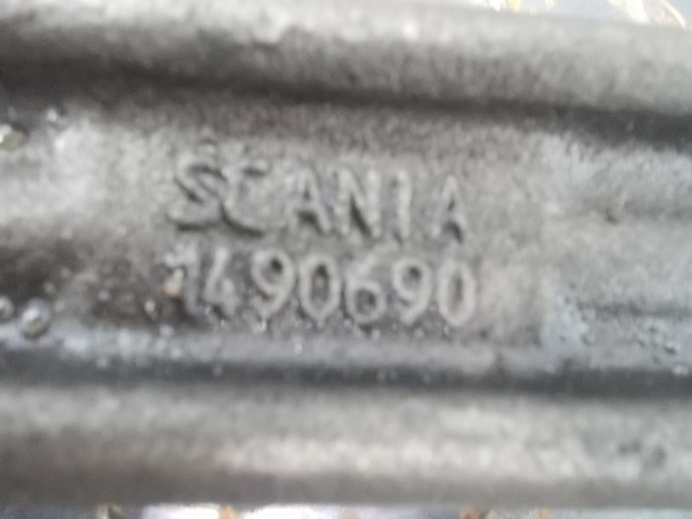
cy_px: 260
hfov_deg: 61.7
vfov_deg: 48.2
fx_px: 580
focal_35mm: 29
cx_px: 346
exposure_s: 1/6
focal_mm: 4.1
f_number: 3.3
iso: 800
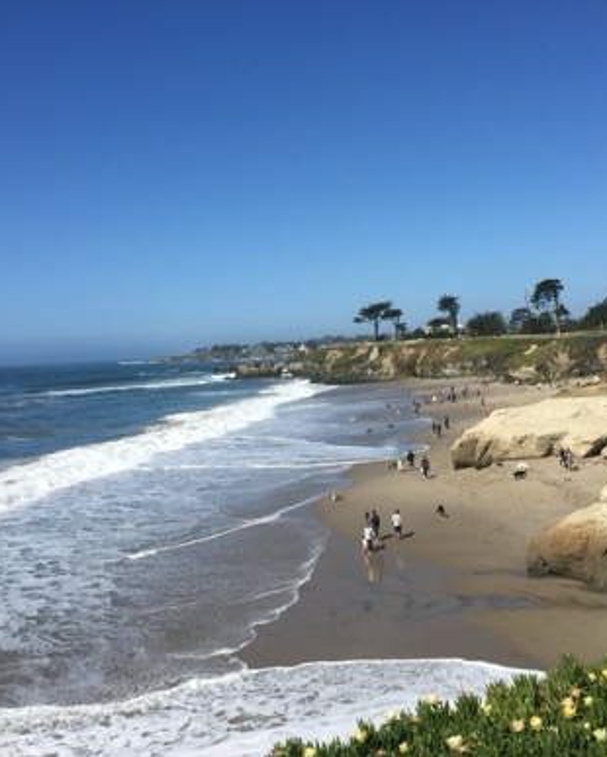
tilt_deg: -2.2
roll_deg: +2.6
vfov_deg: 47.9
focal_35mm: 38
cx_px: 376
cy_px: 378
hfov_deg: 39.0
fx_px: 853
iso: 32
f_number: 2.2
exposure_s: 1/3300
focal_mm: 4.15
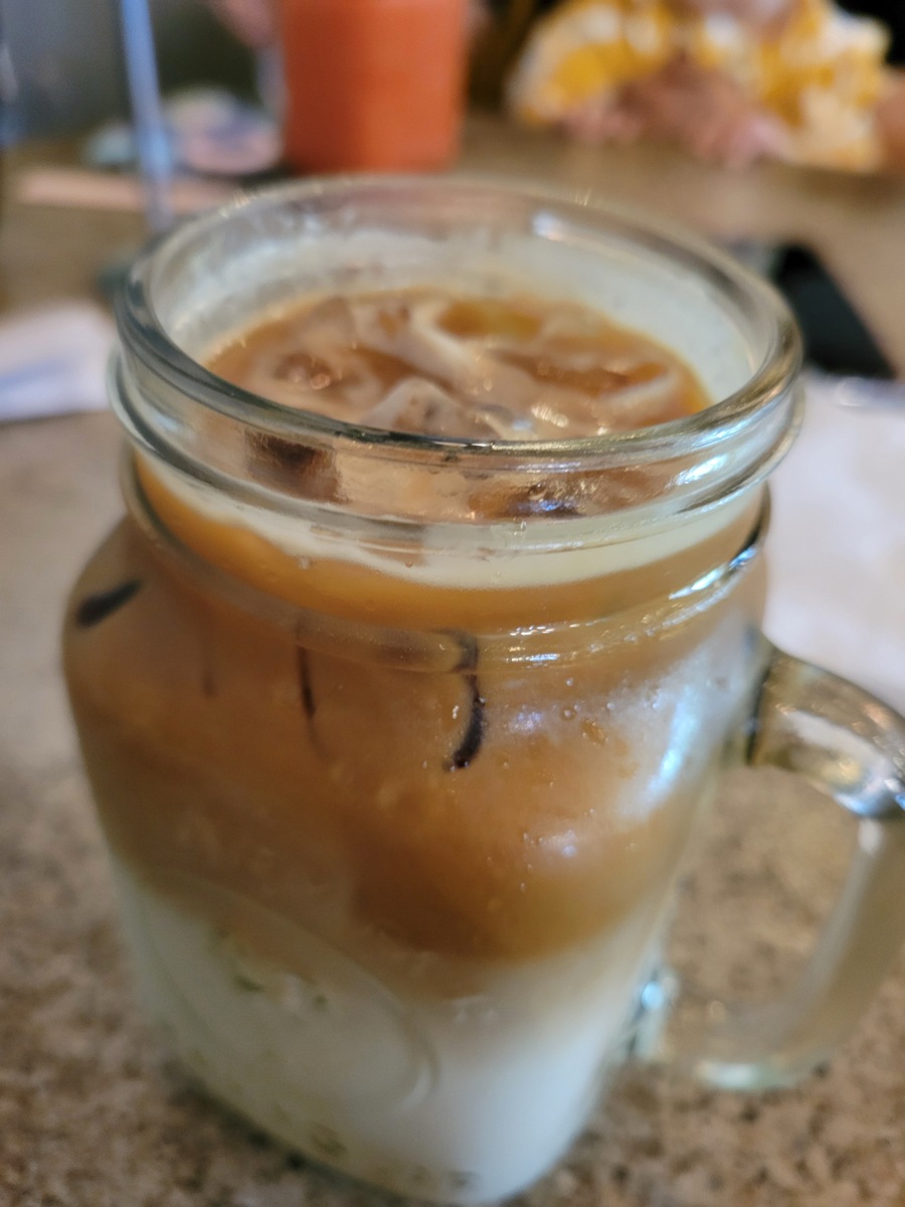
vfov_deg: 67.3
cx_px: 452
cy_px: 604
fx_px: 906
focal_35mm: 26
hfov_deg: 53.1
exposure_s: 1/24
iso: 640
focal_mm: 5.4
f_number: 1.8
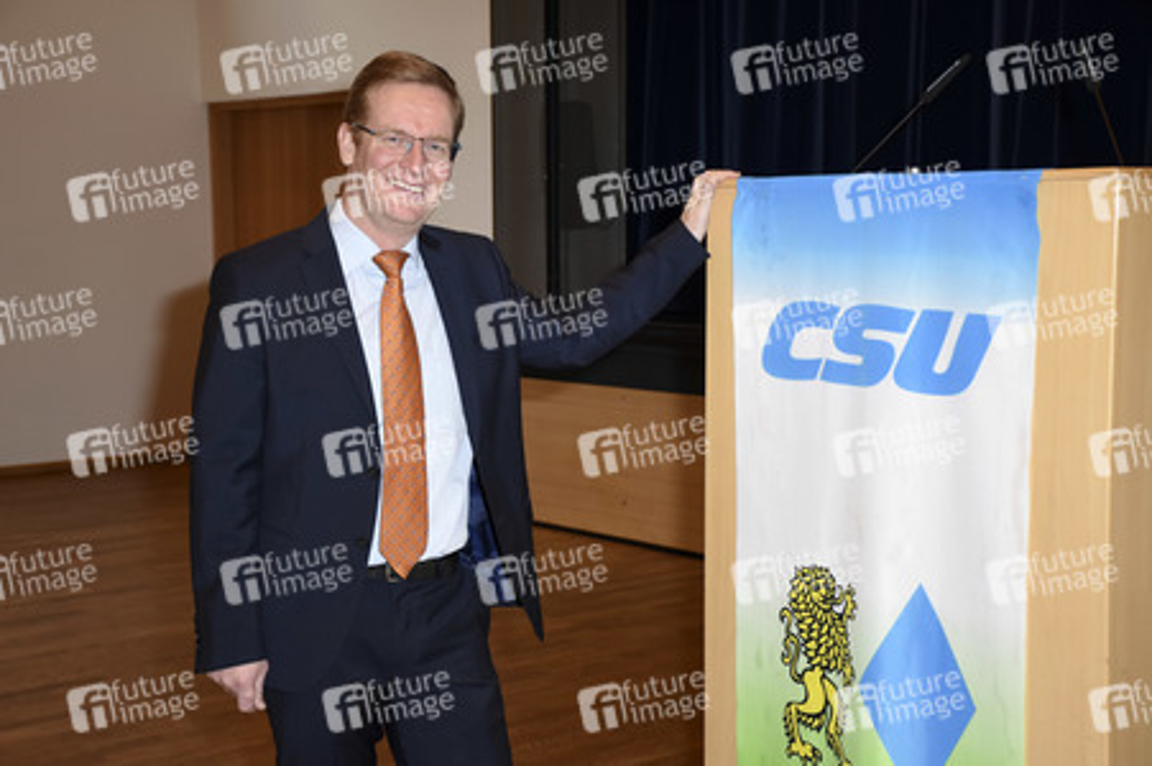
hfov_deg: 33.4
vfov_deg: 22.6
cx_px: 576
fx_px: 1919
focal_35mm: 60
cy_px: 383
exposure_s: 1/100
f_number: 4.5
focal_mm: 40
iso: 640
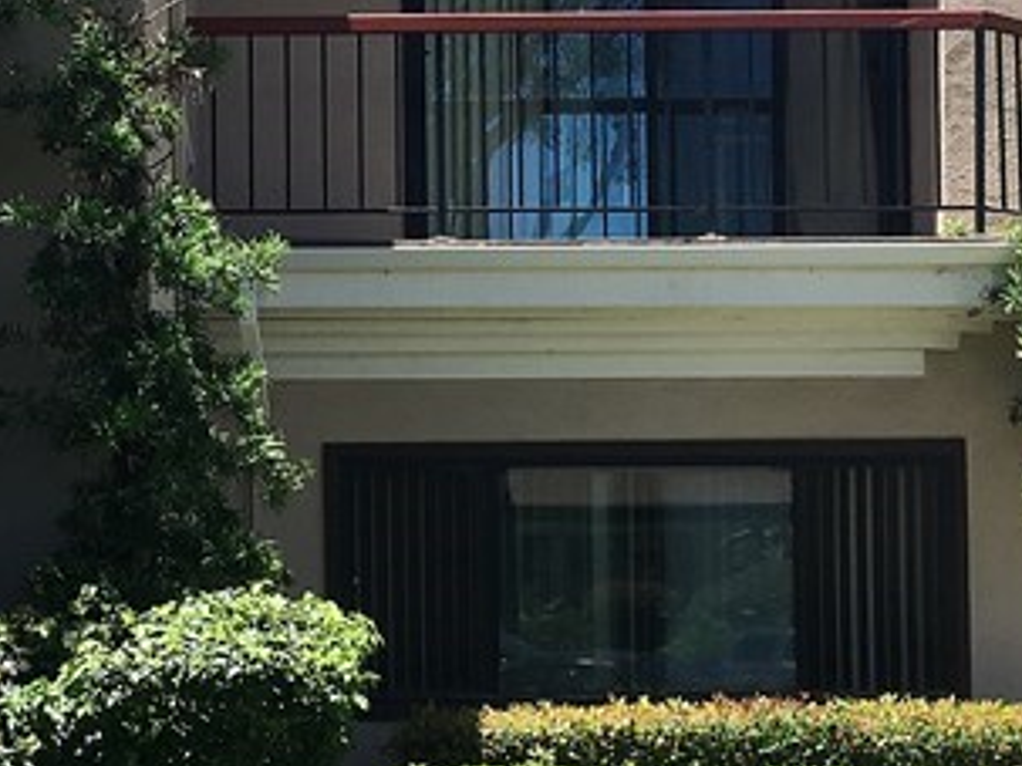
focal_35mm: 98
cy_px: 213
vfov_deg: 15.0
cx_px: 425
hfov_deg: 20.0
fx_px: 2892
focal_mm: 4.15
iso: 25
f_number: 2.2
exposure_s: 1/712
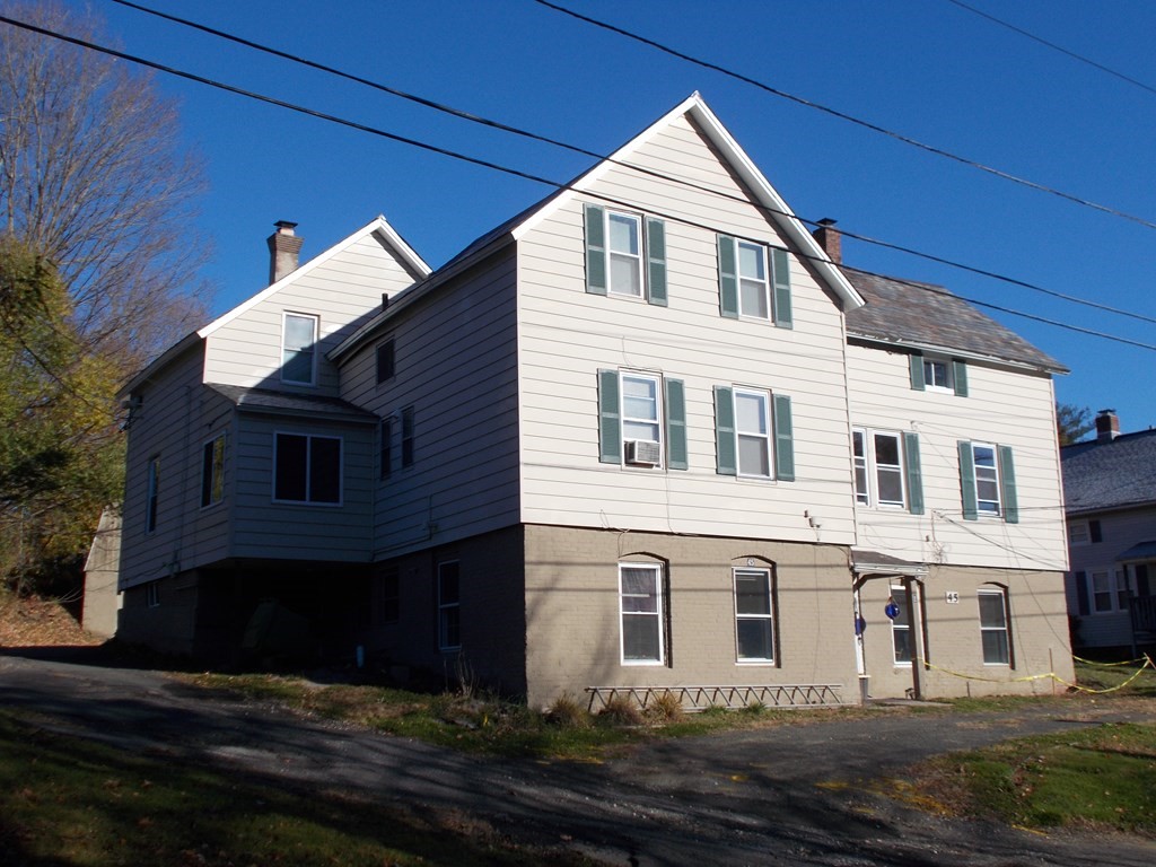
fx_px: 1302
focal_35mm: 39
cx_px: 578
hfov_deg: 47.9
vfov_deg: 36.8
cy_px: 434
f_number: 9.8
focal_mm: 6.9
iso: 80
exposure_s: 1/125
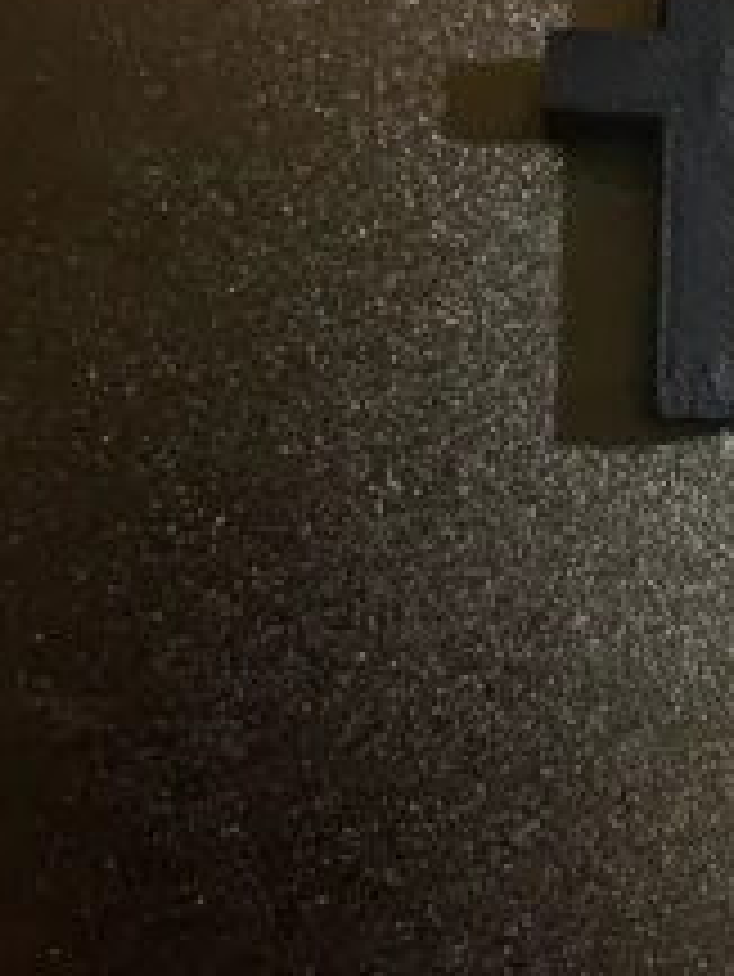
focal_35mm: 48
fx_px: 1356
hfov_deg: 29.7
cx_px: 567
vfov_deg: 39.0
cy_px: 292
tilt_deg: -80.7
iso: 800
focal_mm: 4.2
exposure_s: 1/30
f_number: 1.6
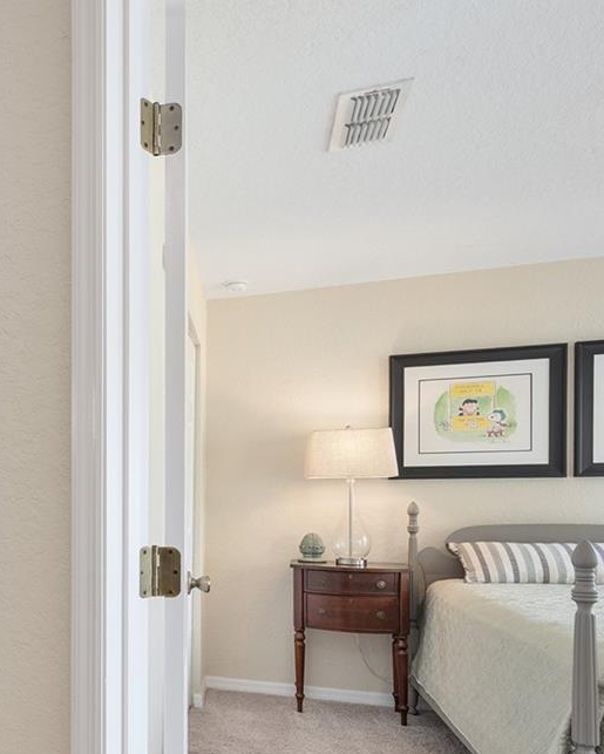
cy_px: 512
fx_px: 625
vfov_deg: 60.5
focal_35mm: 28
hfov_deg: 43.3
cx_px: -15
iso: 160
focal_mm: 12
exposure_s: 1/8
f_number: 7.1
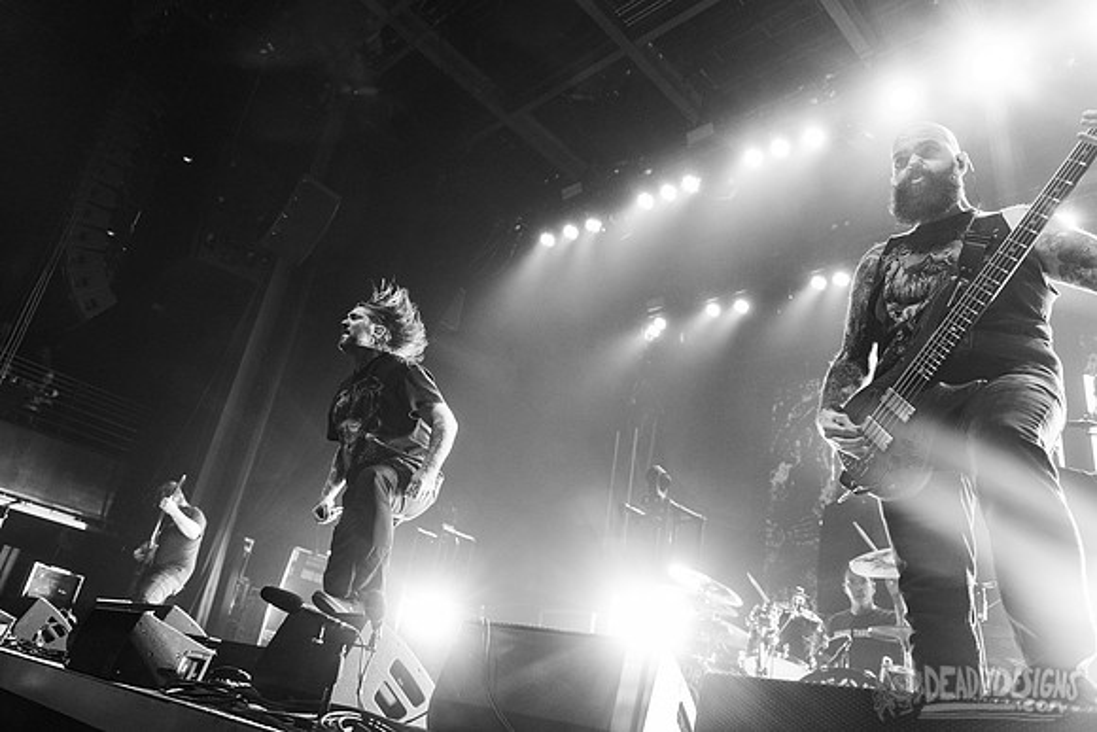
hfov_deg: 69.4
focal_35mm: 26
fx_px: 790
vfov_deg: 49.7
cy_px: 358
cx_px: 504
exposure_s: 1/250
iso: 3200
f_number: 3.5
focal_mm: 24
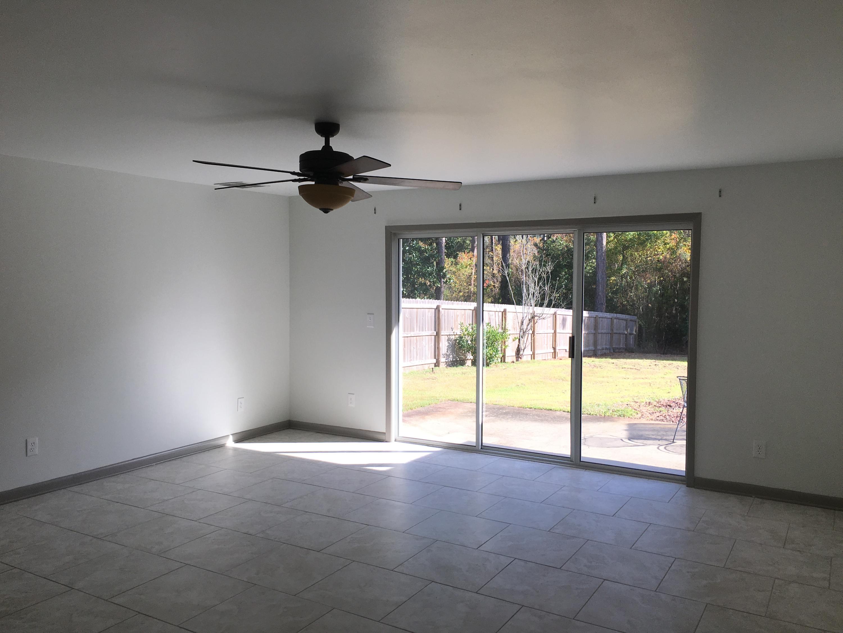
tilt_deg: -3.0
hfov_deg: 61.7
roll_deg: -0.1
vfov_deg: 48.2
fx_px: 706
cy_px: 316
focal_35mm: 29
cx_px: 422
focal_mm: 4.15
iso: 25
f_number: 2.2
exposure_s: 1/418
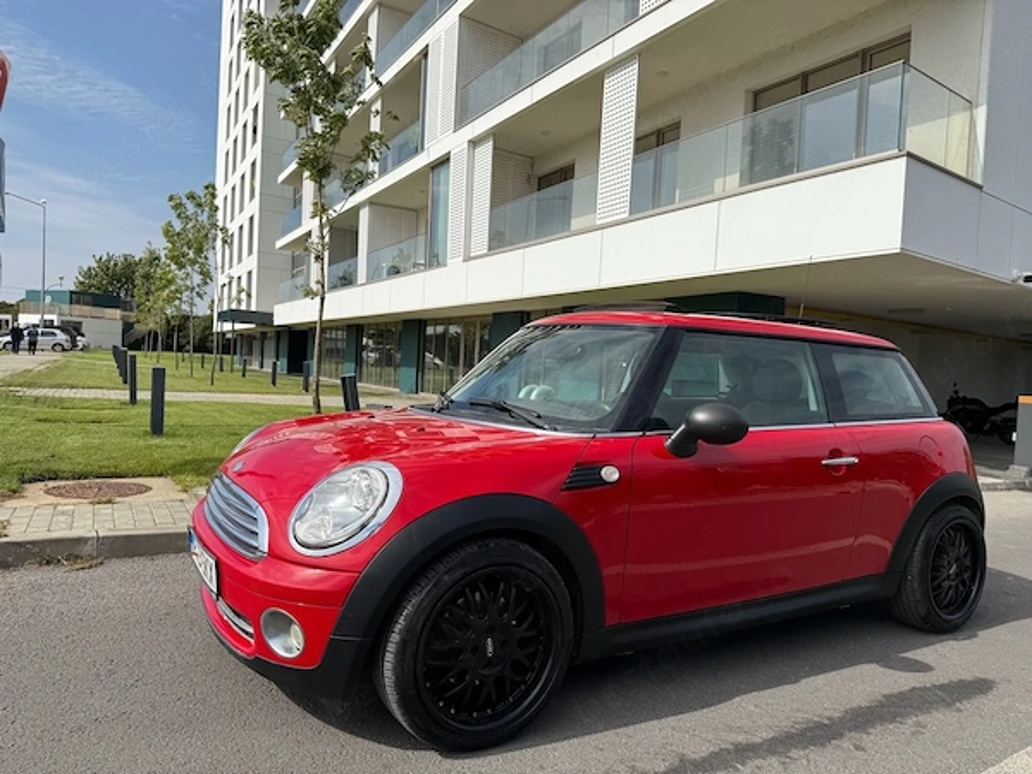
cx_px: 516
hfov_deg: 71.6
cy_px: 387
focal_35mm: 24
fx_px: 716
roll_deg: -2.3
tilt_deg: -1.8
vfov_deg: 56.8
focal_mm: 6.76
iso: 80
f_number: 1.78
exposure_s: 1/6711
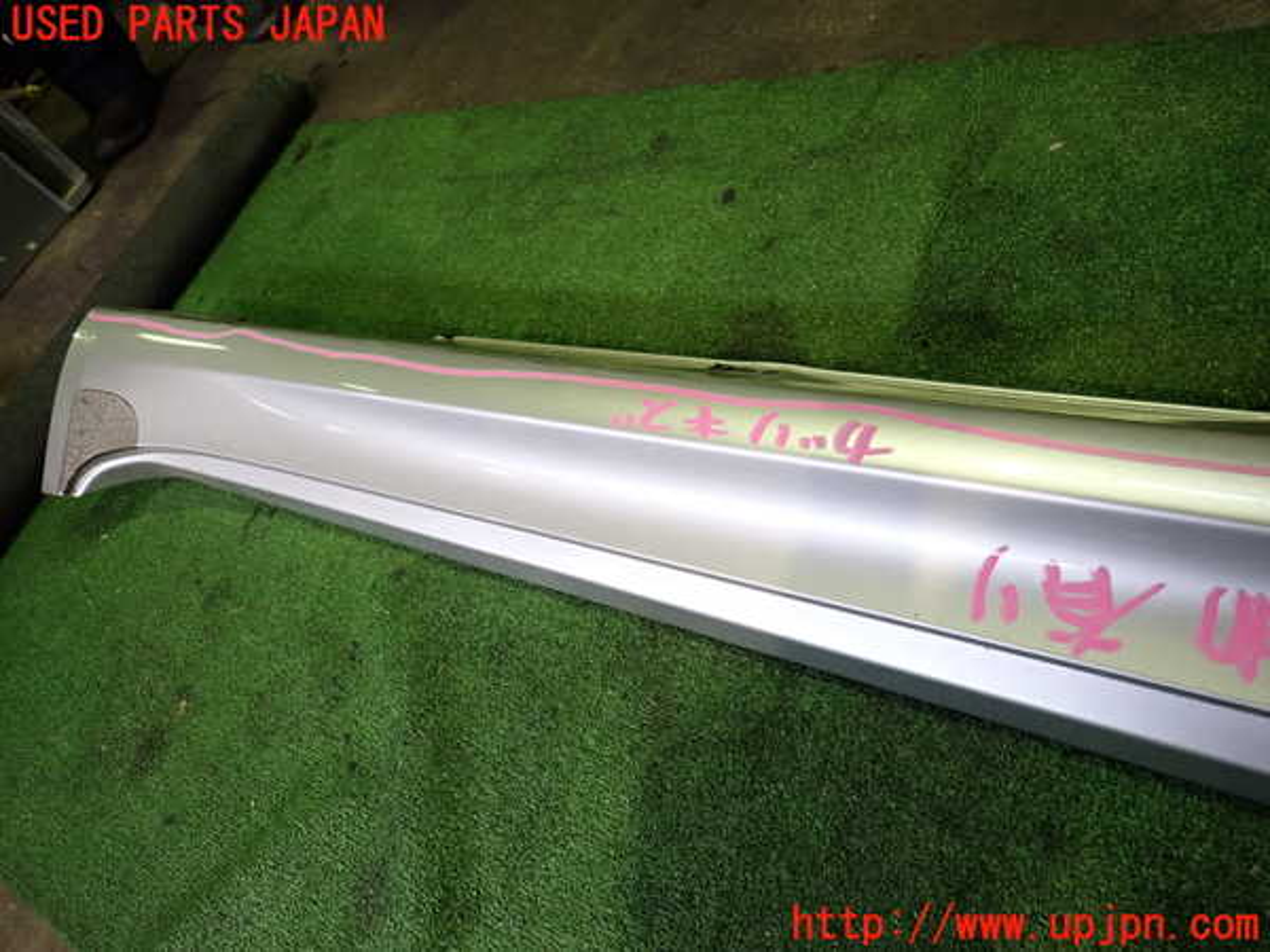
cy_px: 476
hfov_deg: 69.4
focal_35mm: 25
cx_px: 635
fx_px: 917
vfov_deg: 54.9
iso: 250
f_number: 2
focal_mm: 4.5
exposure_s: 1/30
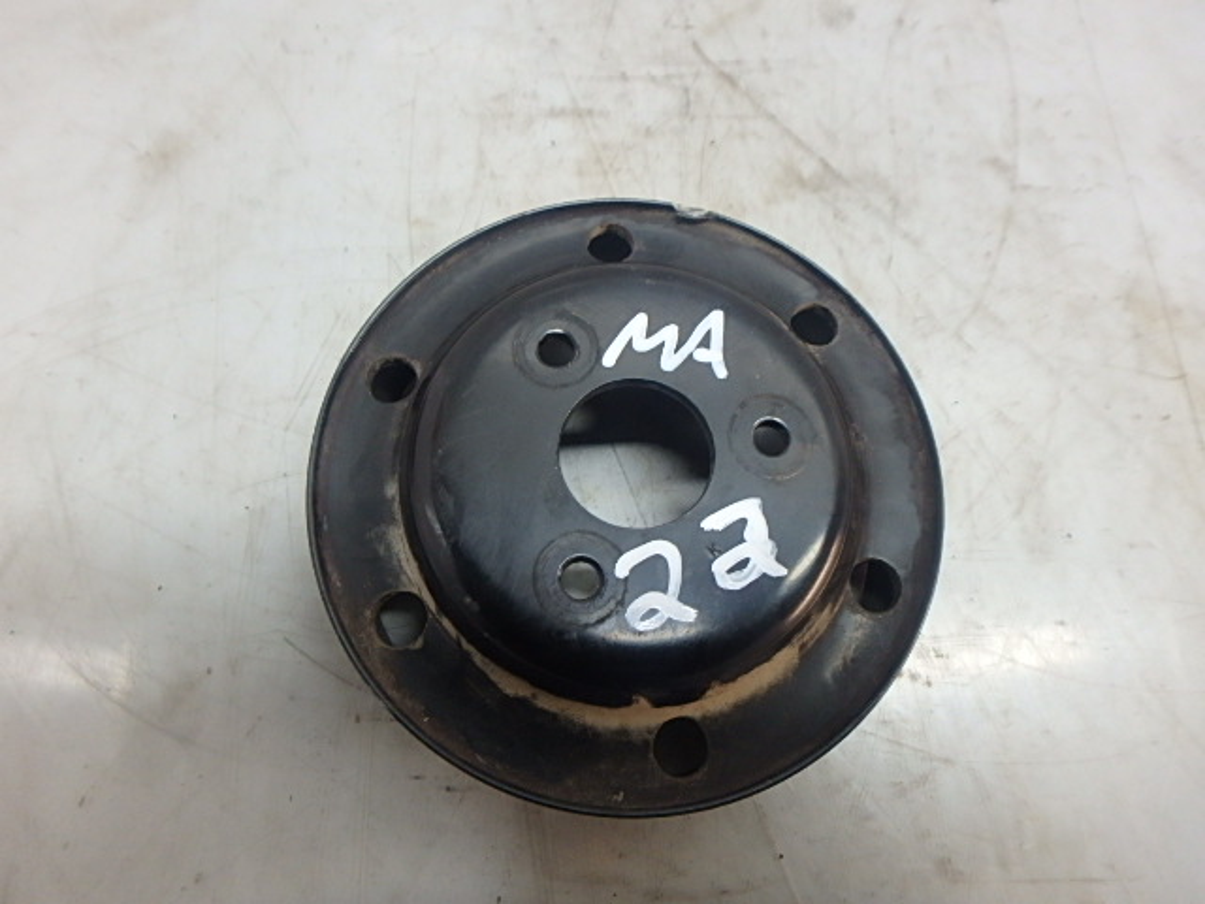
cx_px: 602
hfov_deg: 79.0
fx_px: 731
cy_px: 452
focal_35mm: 21
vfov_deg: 63.4
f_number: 3.5
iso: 320
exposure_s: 1/30
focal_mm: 3.7
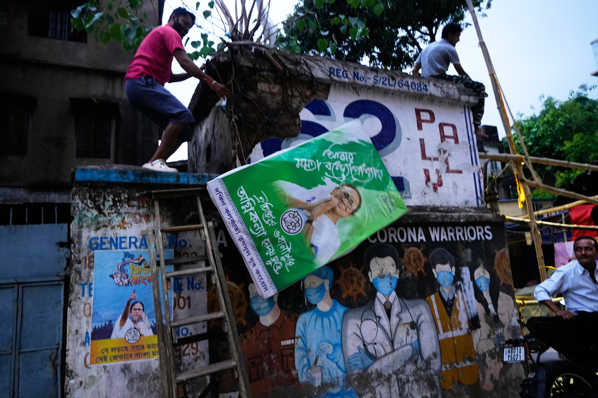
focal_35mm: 25
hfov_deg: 71.5
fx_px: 415
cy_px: 199
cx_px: 299
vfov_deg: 51.3
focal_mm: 25
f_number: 2.8
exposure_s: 1/100
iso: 1250
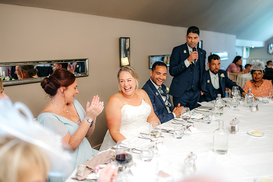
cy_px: 91
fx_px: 265
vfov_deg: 37.9
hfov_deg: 54.4
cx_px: 136
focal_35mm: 35
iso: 1000
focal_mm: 35
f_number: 1.4
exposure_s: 1/200
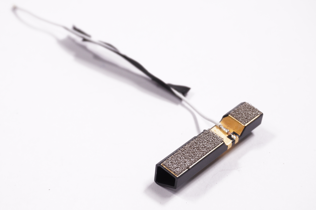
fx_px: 640
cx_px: 135
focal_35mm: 73
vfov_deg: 18.6
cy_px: 114
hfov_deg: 27.7
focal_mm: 32
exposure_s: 1/250
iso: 640
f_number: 5.6
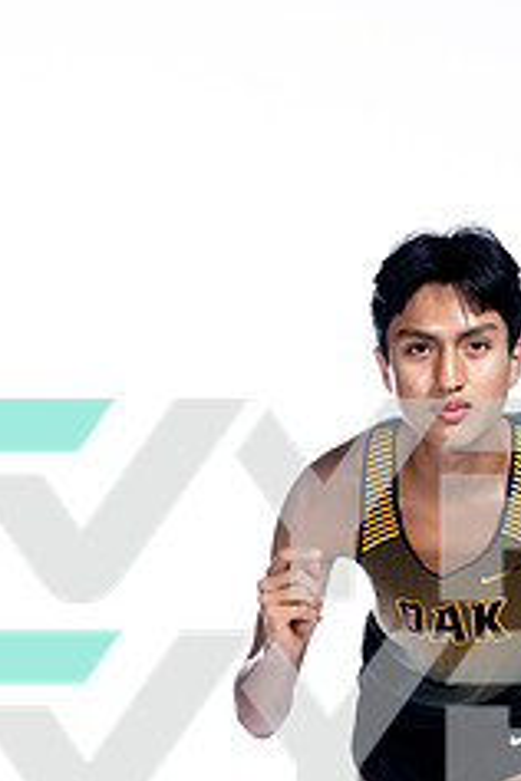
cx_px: 409
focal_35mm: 116
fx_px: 2518
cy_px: 735
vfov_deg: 17.3
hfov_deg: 11.8
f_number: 5.6
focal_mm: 61
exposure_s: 1/250
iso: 100
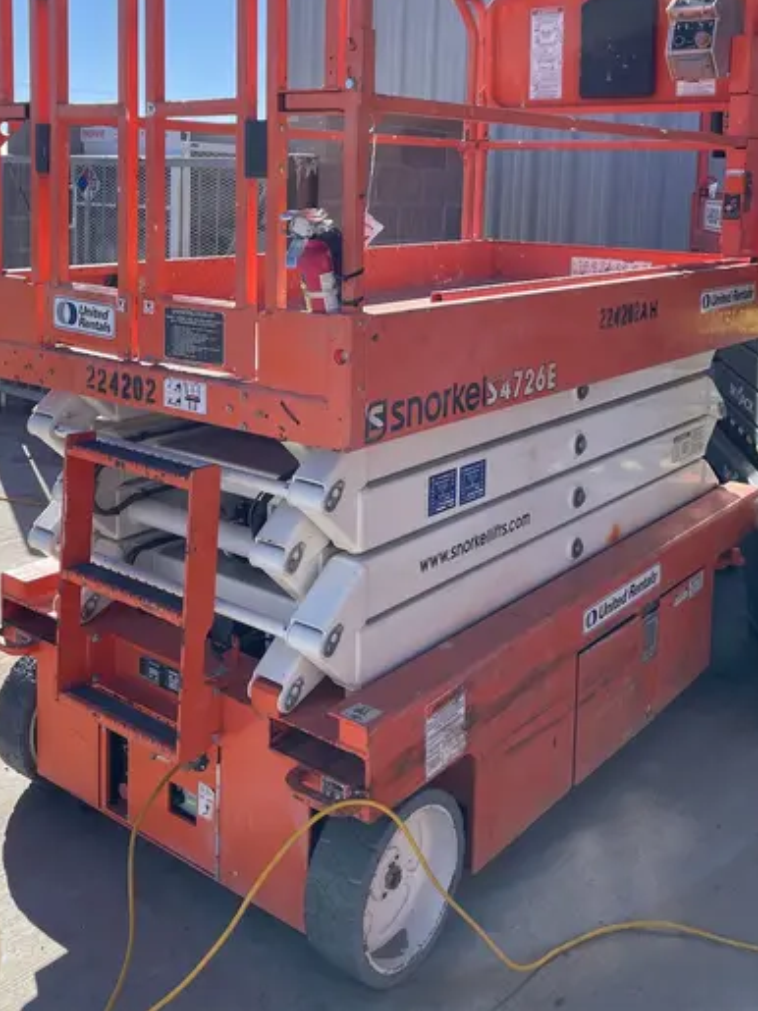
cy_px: 293
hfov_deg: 38.6
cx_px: 359
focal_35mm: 37
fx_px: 1081
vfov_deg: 48.8
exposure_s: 1/2020
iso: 32
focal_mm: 4.2
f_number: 1.6
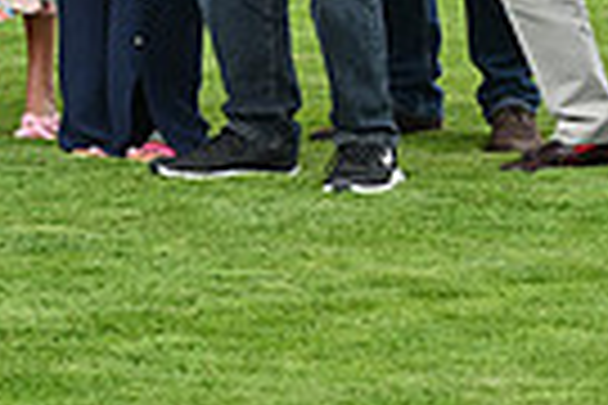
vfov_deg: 3.4
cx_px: -248
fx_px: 6671
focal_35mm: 395
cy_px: -443
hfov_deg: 5.2
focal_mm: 92
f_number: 5
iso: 500
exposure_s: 1/1250
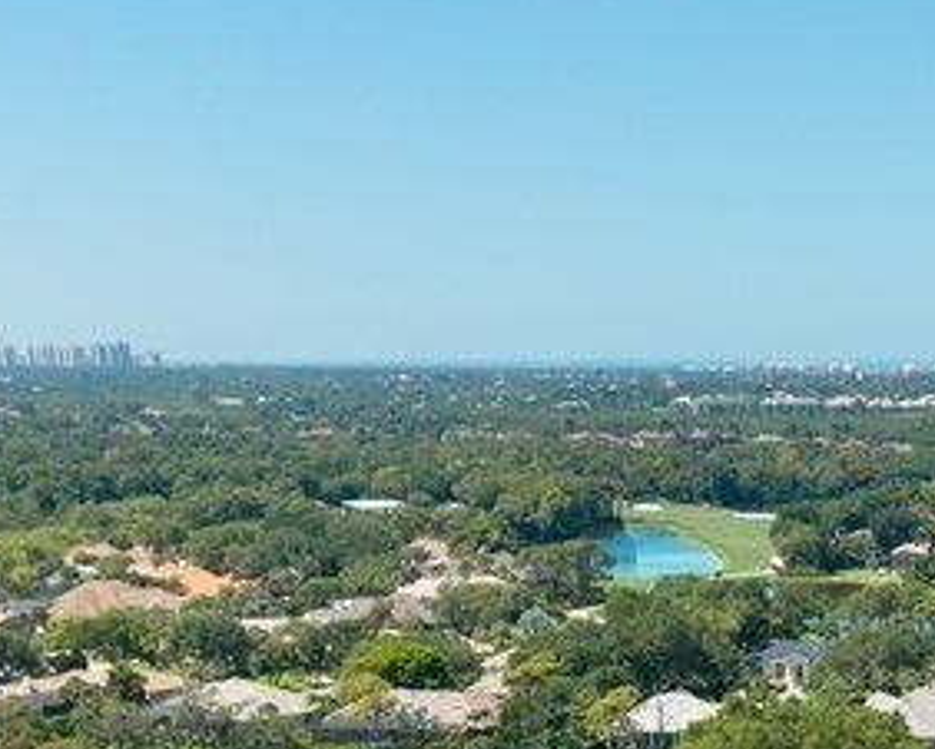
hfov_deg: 20.7
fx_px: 2354
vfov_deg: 16.8
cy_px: 1039
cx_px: 1177
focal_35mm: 85
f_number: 1.8
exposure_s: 1/400
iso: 100
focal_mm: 8.67
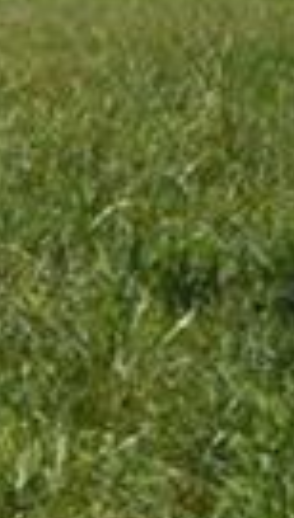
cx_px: -1252
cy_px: -385
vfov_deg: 7.4
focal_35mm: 283
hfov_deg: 3.8
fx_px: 3903
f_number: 4.5
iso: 125
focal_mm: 24
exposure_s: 1/800
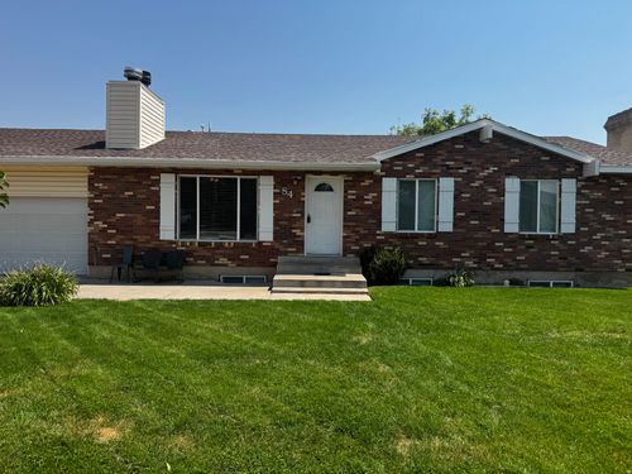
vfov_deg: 56.8
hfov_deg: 71.6
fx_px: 438
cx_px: 316
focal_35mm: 24
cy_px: 237
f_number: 1.78
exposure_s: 1/4950
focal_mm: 6.76
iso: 80
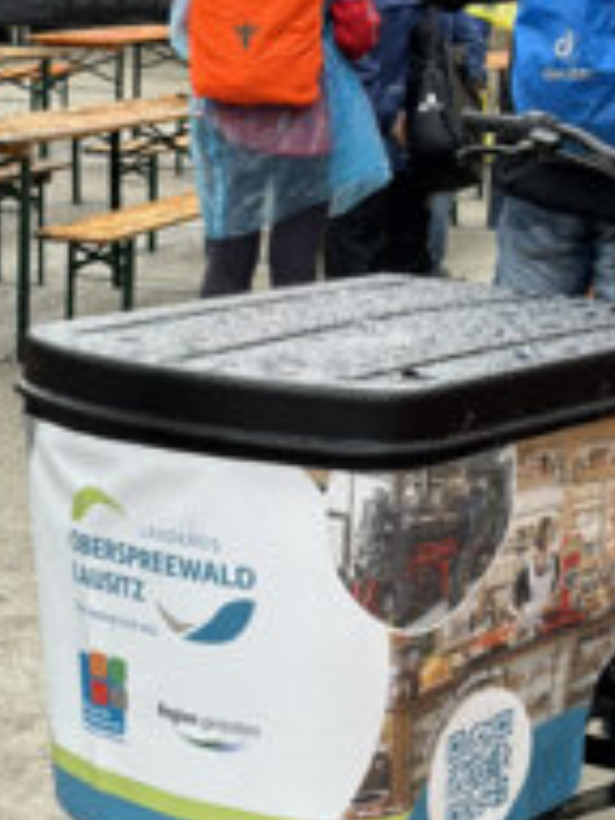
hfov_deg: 14.8
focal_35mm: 100
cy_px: 299
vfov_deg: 19.6
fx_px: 2369
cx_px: 406
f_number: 1.8
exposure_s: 1/1120
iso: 80
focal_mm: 6.9
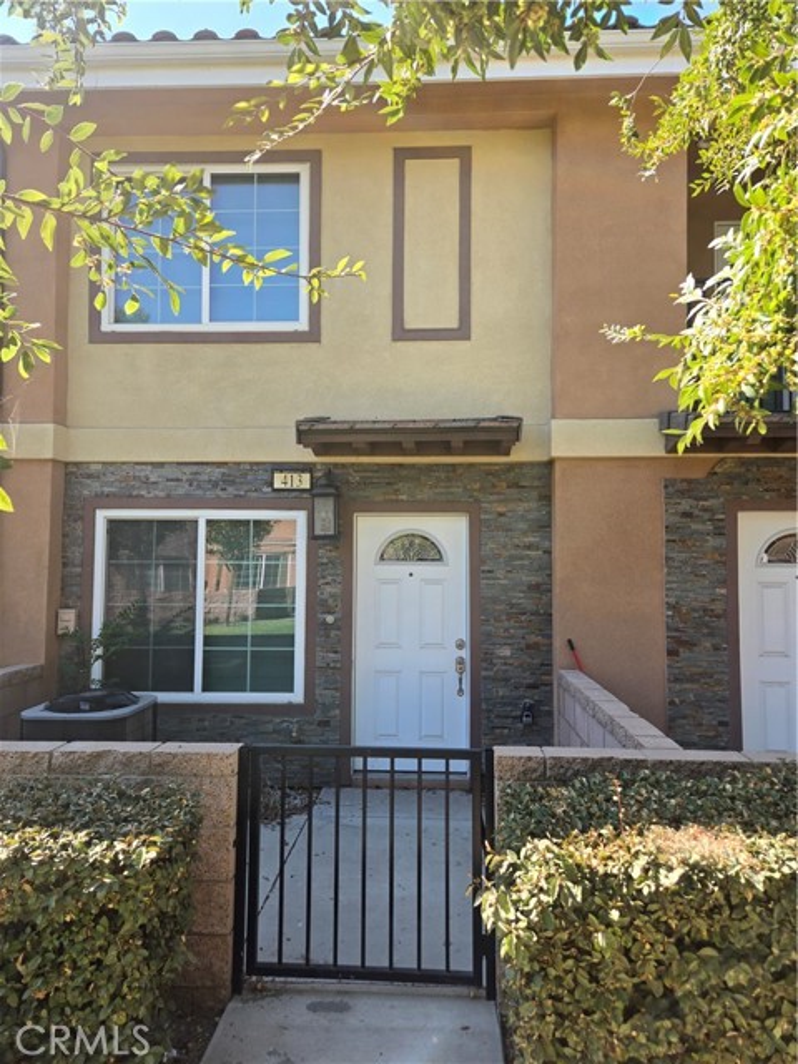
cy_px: 532
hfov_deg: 58.9
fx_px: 707
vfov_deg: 73.9
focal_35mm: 23
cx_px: 399
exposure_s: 1/395
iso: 25
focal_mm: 5.4
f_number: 1.8
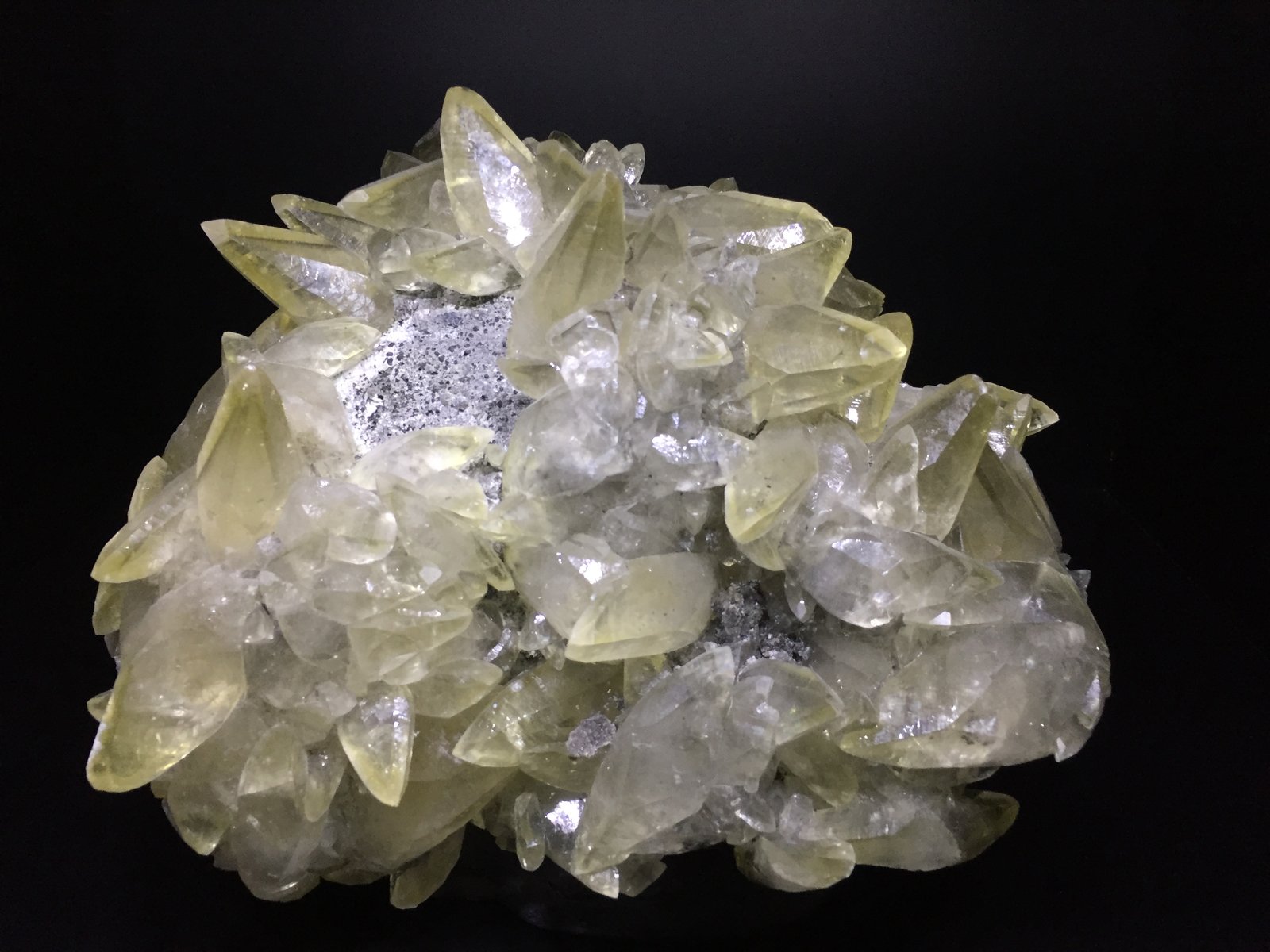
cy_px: 476
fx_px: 1064
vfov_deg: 48.2
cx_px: 635
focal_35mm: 29
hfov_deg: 61.7
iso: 100
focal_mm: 4.15
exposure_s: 1/30
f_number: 2.2
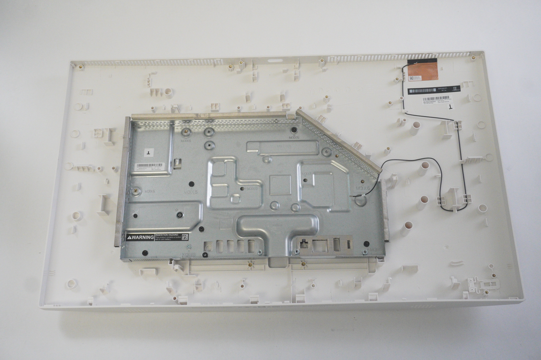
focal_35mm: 38
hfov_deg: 51.3
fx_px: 563
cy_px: 180
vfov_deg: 35.4
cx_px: 270
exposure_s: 1/250
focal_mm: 25
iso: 3200
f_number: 5.6
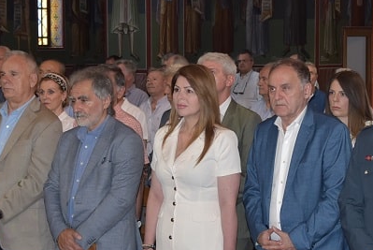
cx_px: 221
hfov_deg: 17.5
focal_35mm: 117
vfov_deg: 11.7
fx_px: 1214
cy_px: 139
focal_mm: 26
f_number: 4
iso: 400
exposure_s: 1/60
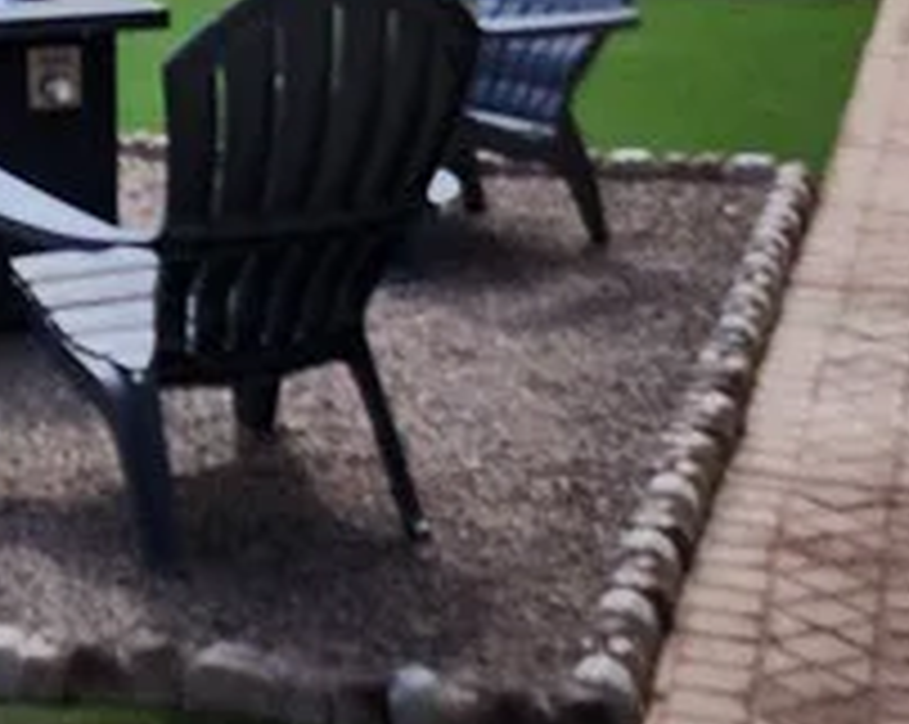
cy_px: -405
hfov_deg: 16.2
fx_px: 3062
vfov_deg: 12.7
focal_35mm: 114
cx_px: -207
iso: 12
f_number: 1.8
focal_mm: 6.4
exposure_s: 1/2204
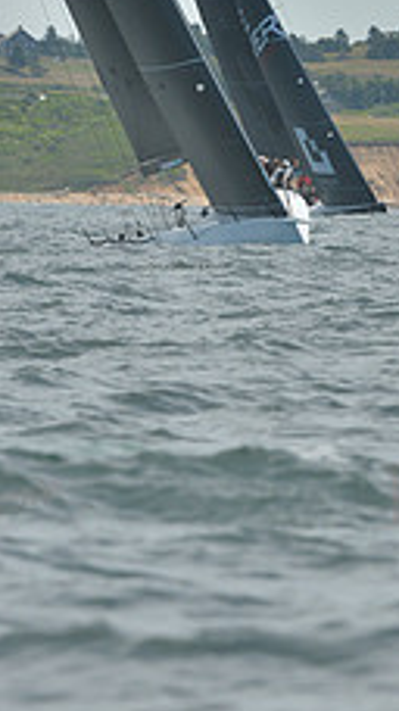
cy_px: 12
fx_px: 18045
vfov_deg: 2.3
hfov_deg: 1.3
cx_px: 223
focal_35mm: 958
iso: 280
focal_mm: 360
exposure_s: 1/800
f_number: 9
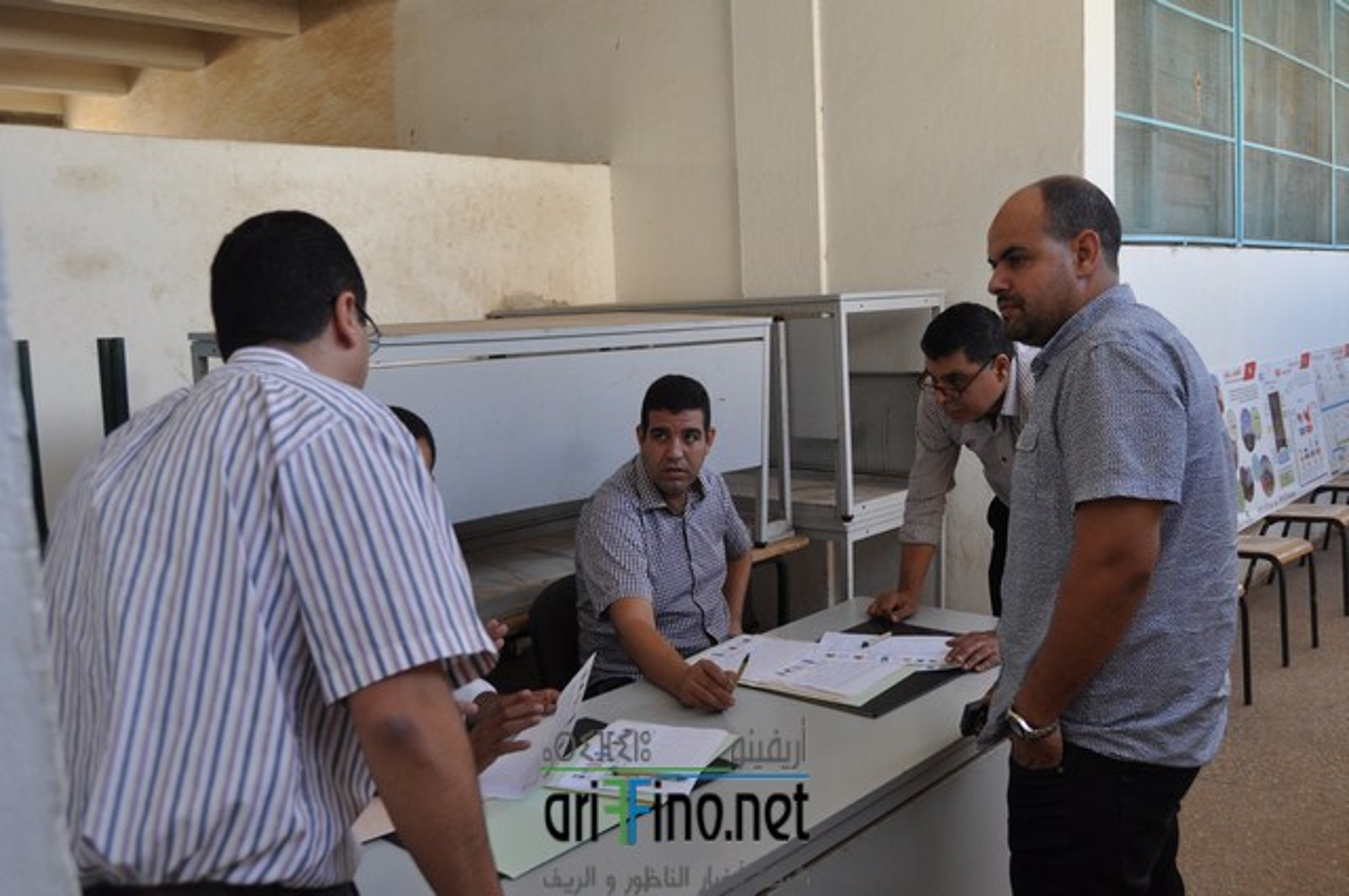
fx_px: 1123
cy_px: 448
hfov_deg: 62.0
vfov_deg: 43.5
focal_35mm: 30
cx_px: 674
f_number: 5.6
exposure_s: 1/125
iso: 400
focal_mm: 20
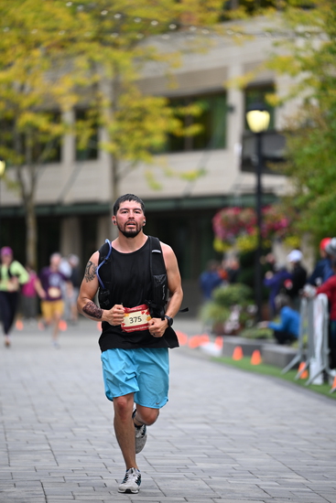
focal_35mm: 200
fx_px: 2798
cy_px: 252
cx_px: 168
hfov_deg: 6.9
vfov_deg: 10.3
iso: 640
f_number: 2.8
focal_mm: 200
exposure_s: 1/2000
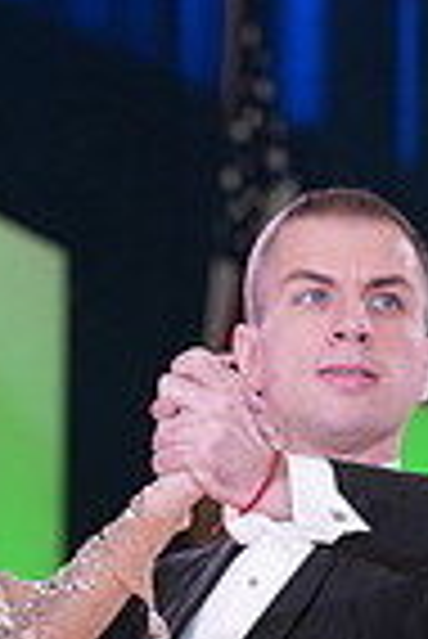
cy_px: 1152
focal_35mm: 543
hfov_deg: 2.5
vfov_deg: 3.8
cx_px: 56
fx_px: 9659
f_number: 5
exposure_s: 1/250
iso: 2500
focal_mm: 133
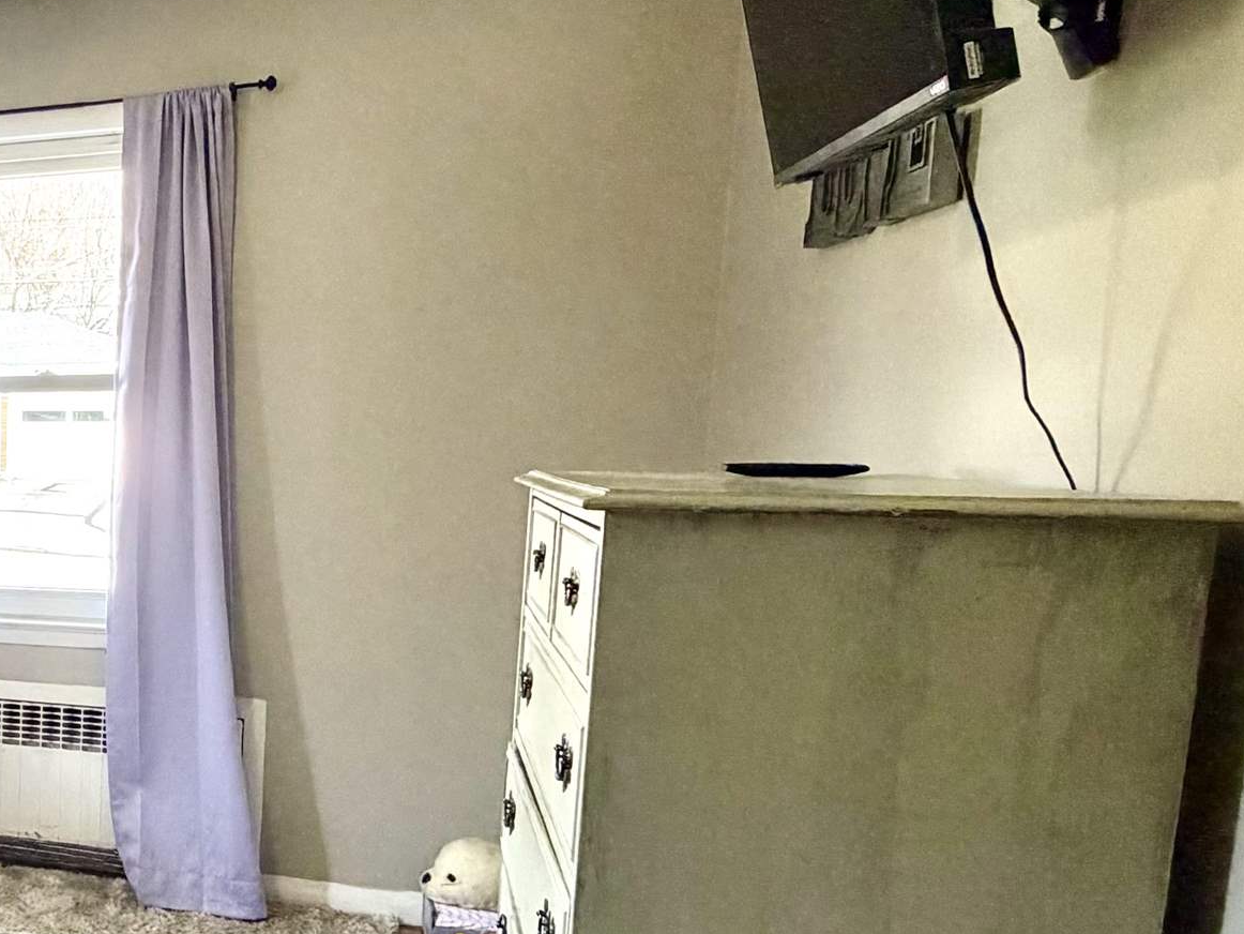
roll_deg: +0.1
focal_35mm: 37
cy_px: 601
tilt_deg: -7.1
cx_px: -182
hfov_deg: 39.2
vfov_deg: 38.4
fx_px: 1330
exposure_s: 1/60
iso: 400
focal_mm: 2.22
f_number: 2.2
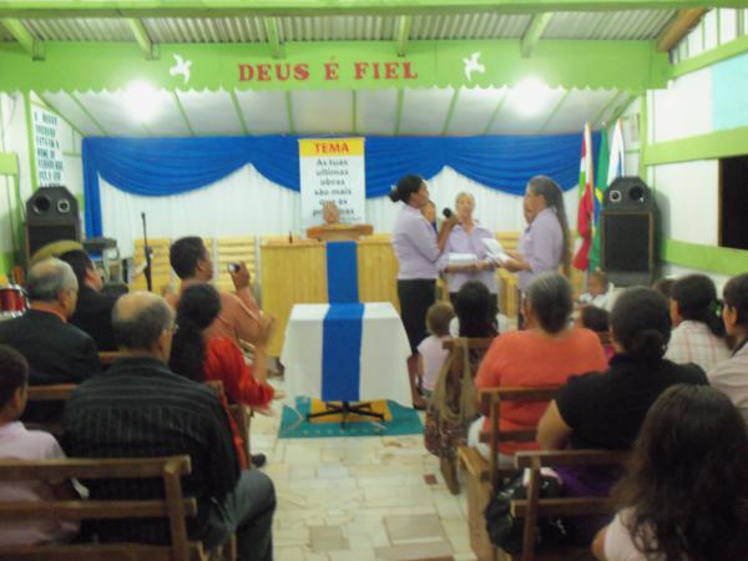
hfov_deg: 49.0
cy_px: 280
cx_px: 374
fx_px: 821
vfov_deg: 37.7
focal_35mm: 38
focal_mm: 6.7
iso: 400
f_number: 3.7
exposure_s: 1/10
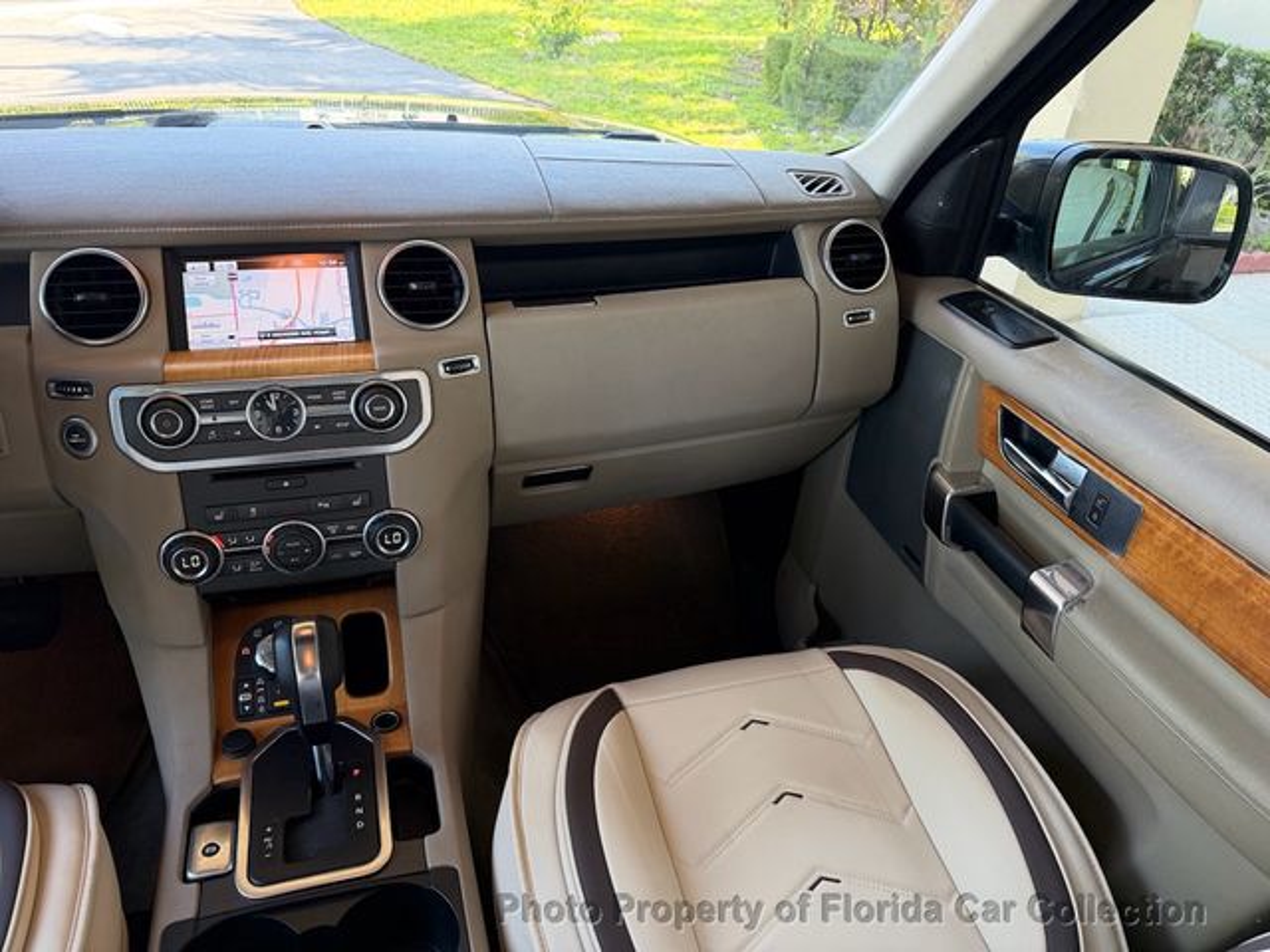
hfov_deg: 71.6
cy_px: 476
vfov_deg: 56.8
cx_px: 635
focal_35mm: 24
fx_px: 881
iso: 200
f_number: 1.78
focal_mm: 6.76
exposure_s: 1/125
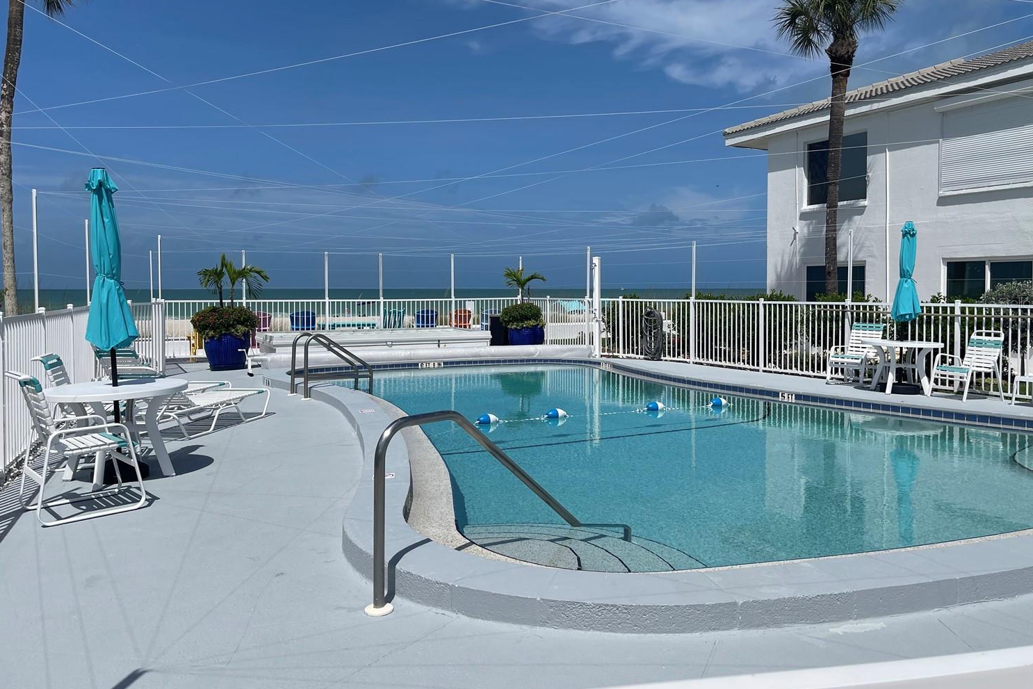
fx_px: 803
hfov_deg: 65.5
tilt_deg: -2.5
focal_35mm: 28
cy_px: 302
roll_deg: +0.0
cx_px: 508
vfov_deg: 46.3
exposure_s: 1/10000
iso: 32
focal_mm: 5.1
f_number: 1.6
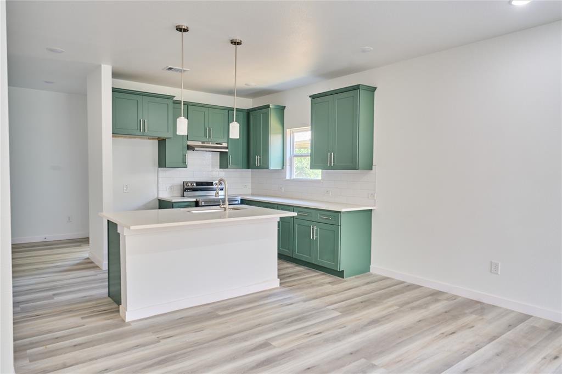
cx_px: 281
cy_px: 187
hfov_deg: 71.5
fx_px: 390
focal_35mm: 25
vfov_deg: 51.3
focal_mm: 25
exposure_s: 1/3
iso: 100
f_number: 9
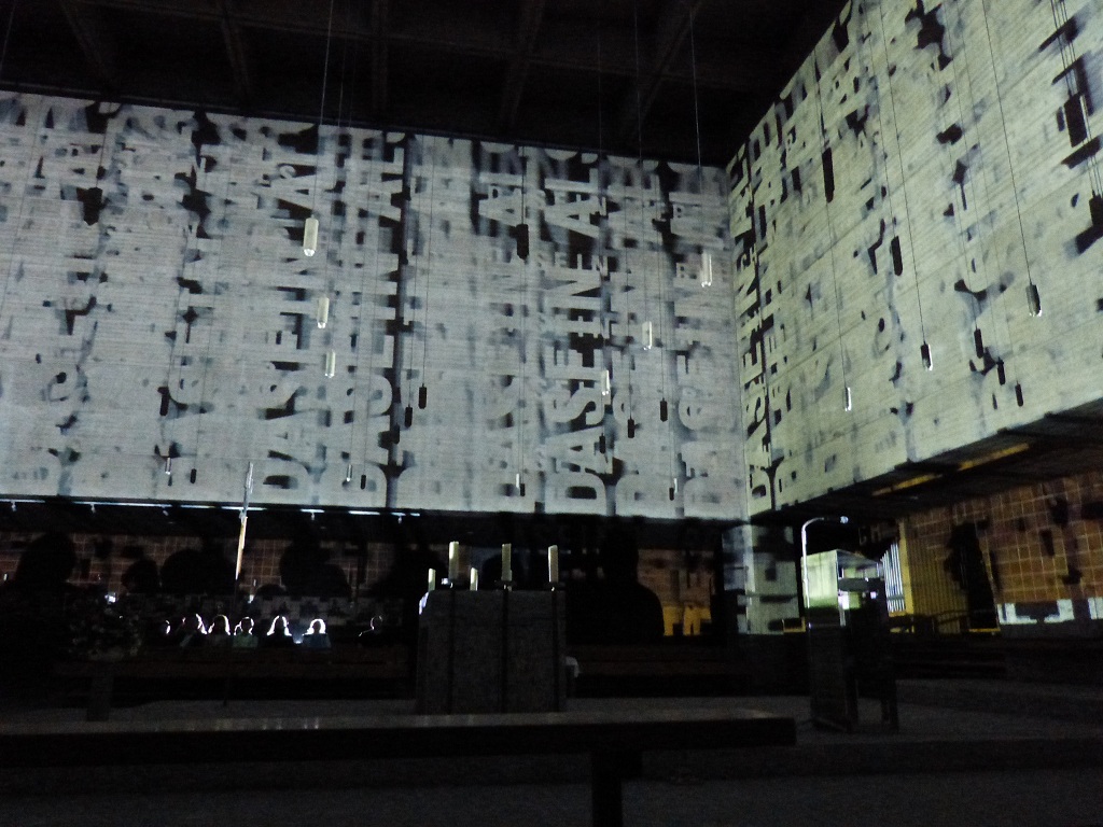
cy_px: 414
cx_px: 552
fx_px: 797
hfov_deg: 69.4
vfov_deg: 54.9
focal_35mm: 25
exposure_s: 1/8
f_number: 2.8
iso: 2500
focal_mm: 4.5
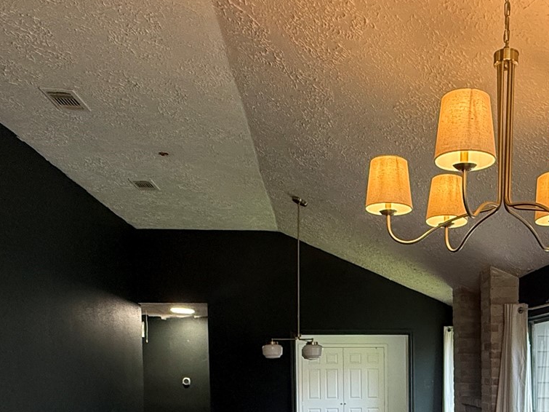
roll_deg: +0.0
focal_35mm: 38
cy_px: 402
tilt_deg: -2.9
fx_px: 603
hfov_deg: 47.6
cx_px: 394
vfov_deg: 34.6
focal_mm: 2.22
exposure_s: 1/120
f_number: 2.2
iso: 320
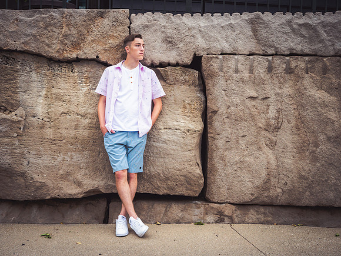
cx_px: 170
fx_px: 493
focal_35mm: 50
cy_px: 128
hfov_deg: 38.2
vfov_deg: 29.1
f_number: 3.5
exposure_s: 1/160
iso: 400
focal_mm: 25
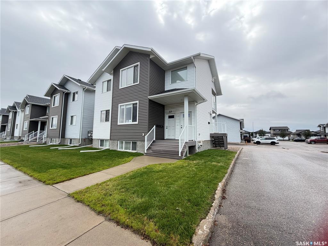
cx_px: 164
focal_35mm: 14
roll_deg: -0.4
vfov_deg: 85.7
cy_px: 123
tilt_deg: +6.1
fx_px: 133
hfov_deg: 102.1
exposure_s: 1/502
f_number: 2.2
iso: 50
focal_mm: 2.22
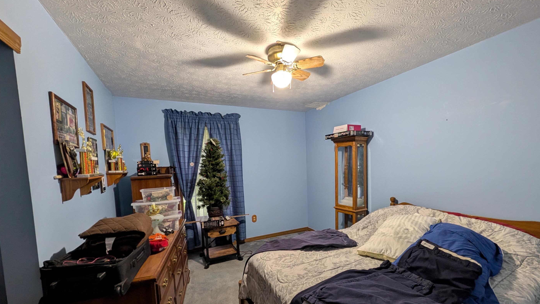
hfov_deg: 106.8
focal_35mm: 14
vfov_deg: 73.7
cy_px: 178
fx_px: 200
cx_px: 275
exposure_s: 1/23.8
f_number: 1.7
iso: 151
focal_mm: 2.02
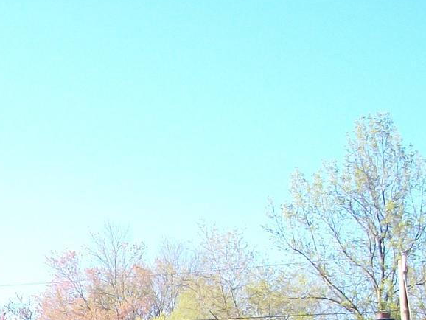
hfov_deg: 15.3
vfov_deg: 11.4
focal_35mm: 124
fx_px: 1527
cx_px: -91
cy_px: 509
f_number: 3.1
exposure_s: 1/250
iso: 80
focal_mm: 6.3
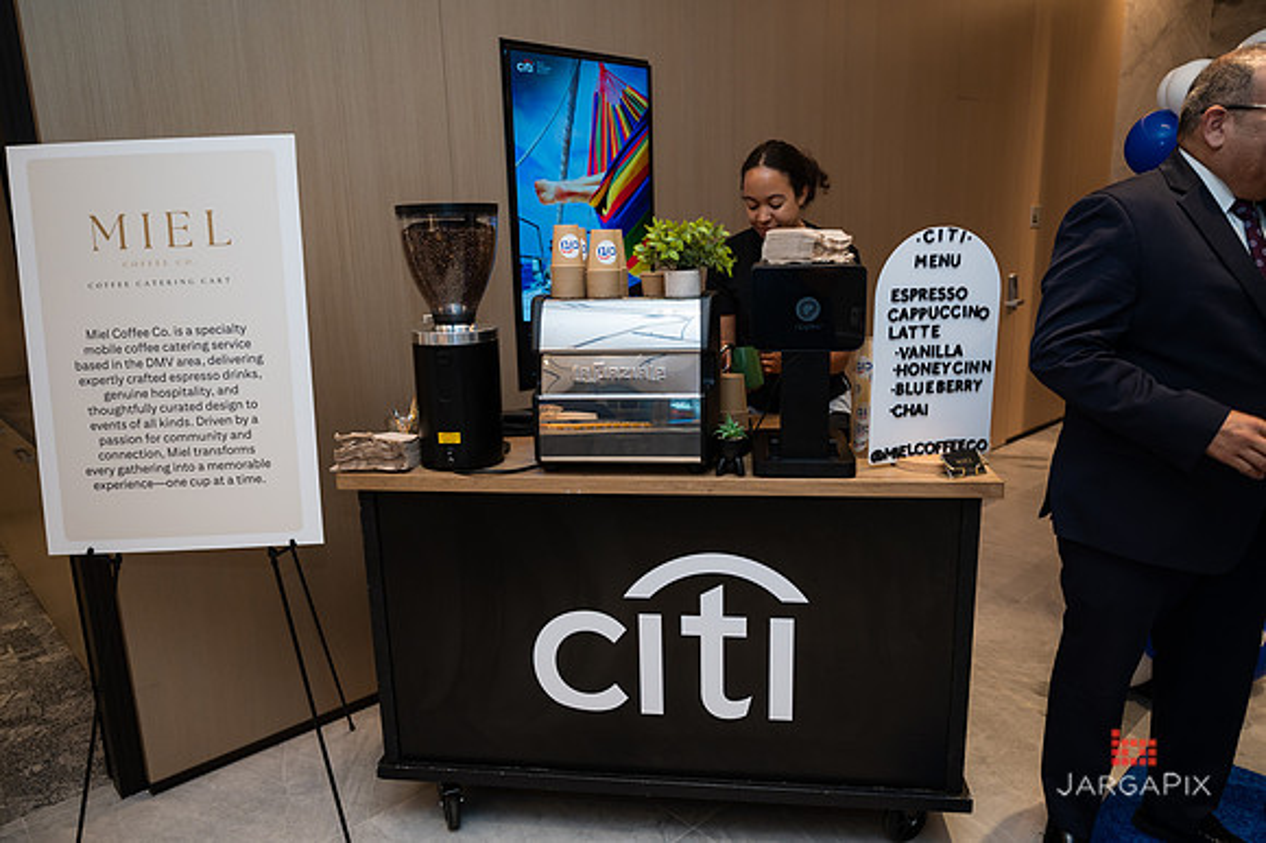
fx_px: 857
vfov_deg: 52.3
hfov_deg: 72.9
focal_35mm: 24
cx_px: 633
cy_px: 422
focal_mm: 24
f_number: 3.2
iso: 400
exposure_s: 1/200
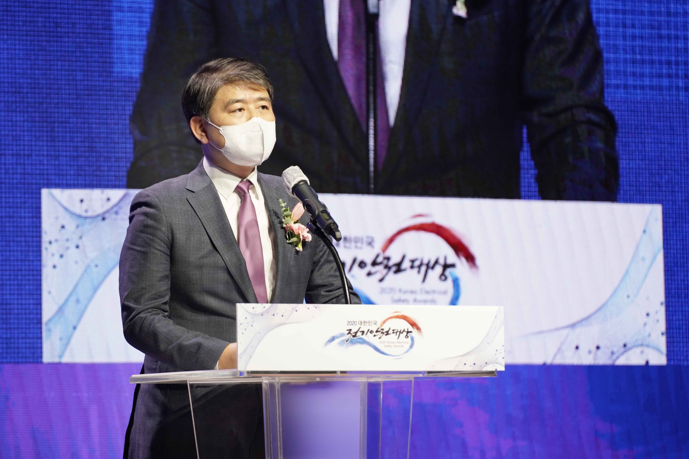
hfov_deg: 7.6
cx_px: 344
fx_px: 5167
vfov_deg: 5.1
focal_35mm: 270
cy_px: 230
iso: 500
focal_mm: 180
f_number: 3.2
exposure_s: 1/200
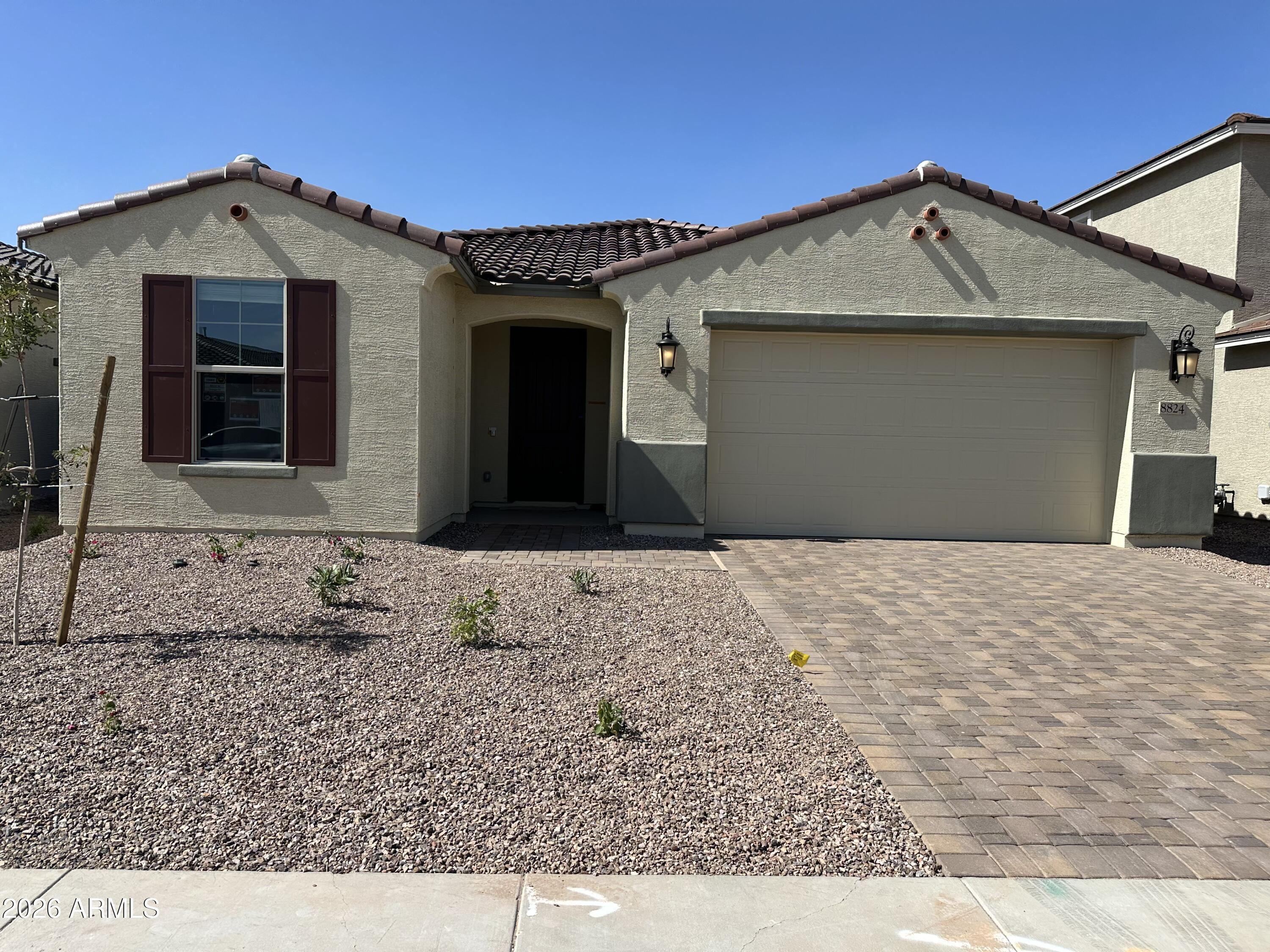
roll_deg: -2.0
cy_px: 476
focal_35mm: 24
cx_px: 635
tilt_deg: -2.9
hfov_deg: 71.6
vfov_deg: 56.8
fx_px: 881
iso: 80
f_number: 1.78
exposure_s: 1/4762
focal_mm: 6.86
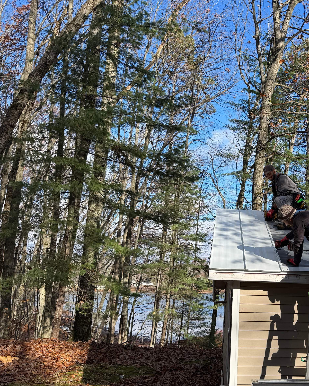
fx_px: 457
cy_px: 234
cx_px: 276
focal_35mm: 40
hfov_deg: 35.2
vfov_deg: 45.5
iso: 80
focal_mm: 6.76
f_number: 1.78
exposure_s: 1/1980
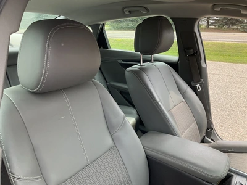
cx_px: 124
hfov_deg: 61.7
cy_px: 92
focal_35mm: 29
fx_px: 207
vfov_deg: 48.2
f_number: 1.8
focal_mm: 3
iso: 25
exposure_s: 1/235
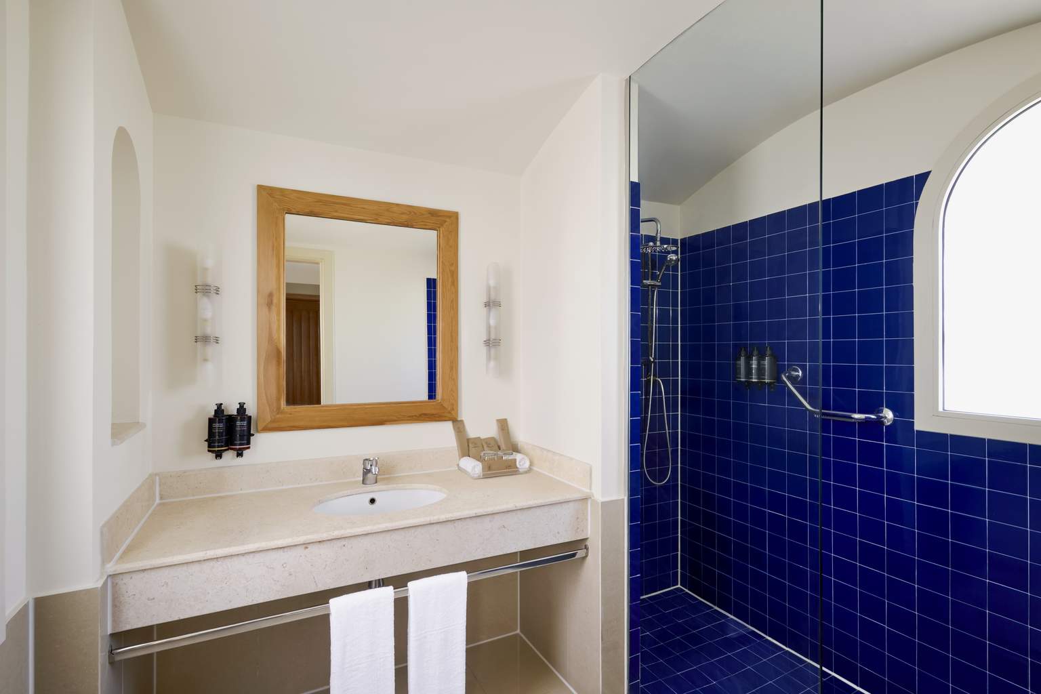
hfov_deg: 93.3
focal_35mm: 17
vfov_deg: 70.4
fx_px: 492
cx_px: 520
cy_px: 347
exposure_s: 1/2.5
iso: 200
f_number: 10
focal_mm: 17
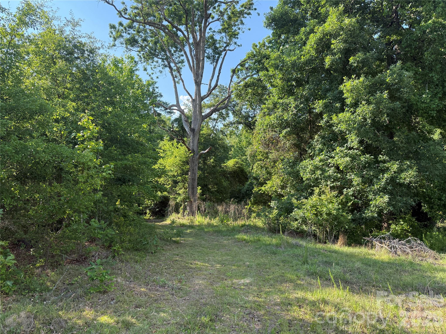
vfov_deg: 56.8
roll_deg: +0.6
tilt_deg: +4.8
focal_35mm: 24
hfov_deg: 71.6
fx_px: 309
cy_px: 167
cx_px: 223
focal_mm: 6.76
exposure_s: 1/1230
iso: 100
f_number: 1.78
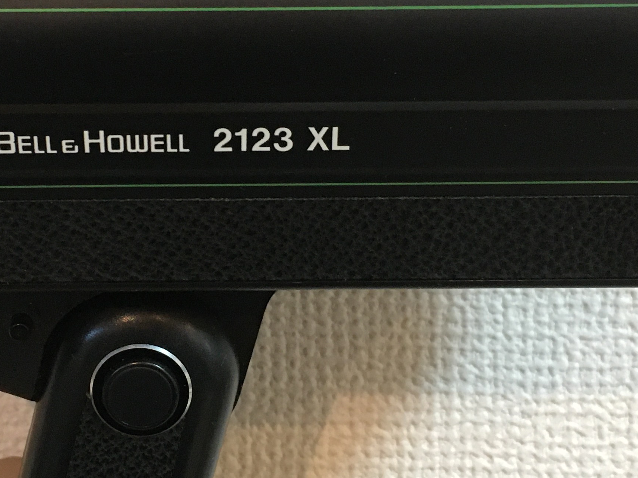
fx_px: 1253
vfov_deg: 21.6
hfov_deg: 28.4
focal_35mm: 68
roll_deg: +0.7
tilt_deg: -3.3
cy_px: 174
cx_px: 222
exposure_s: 1/24
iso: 200
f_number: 2.2
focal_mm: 4.15
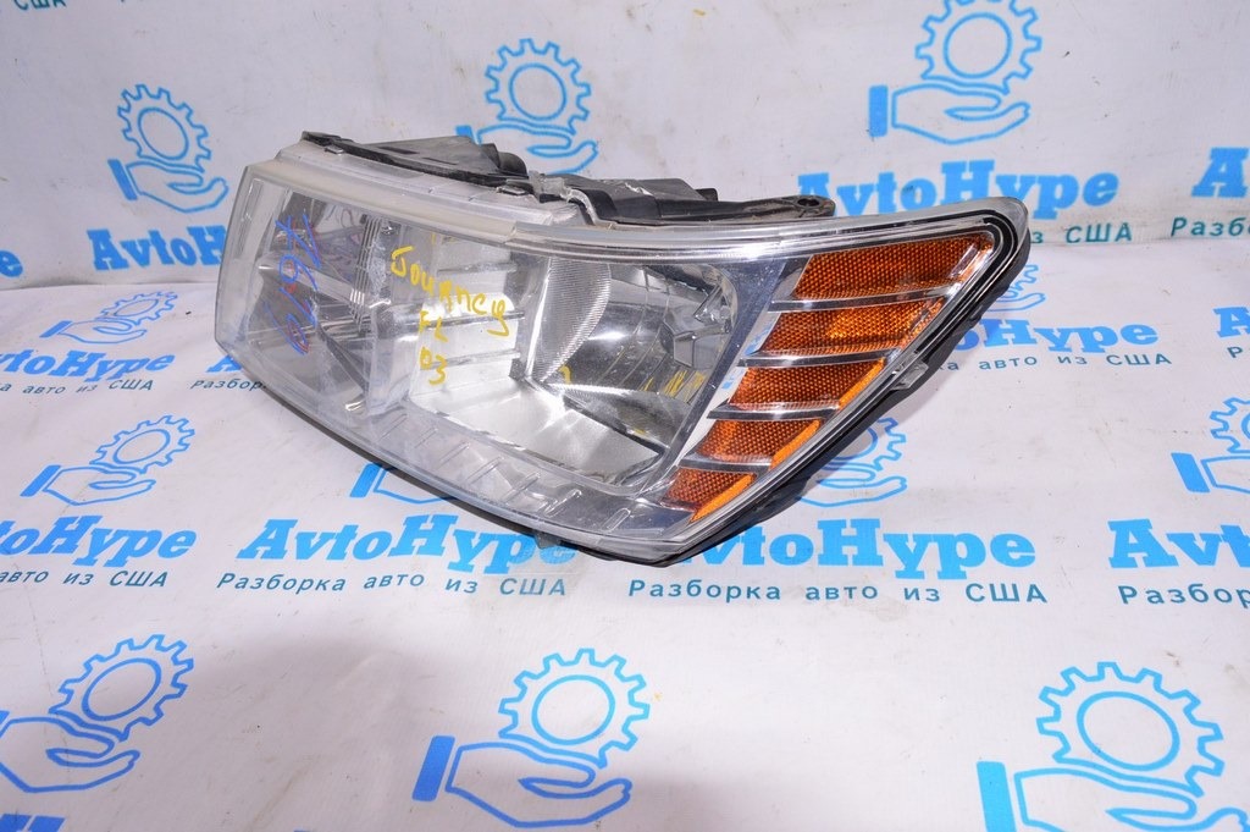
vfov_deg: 47.9
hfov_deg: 67.4
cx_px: 625
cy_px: 416
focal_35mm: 27
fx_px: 937
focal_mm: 18
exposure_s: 1/200
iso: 1600
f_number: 8
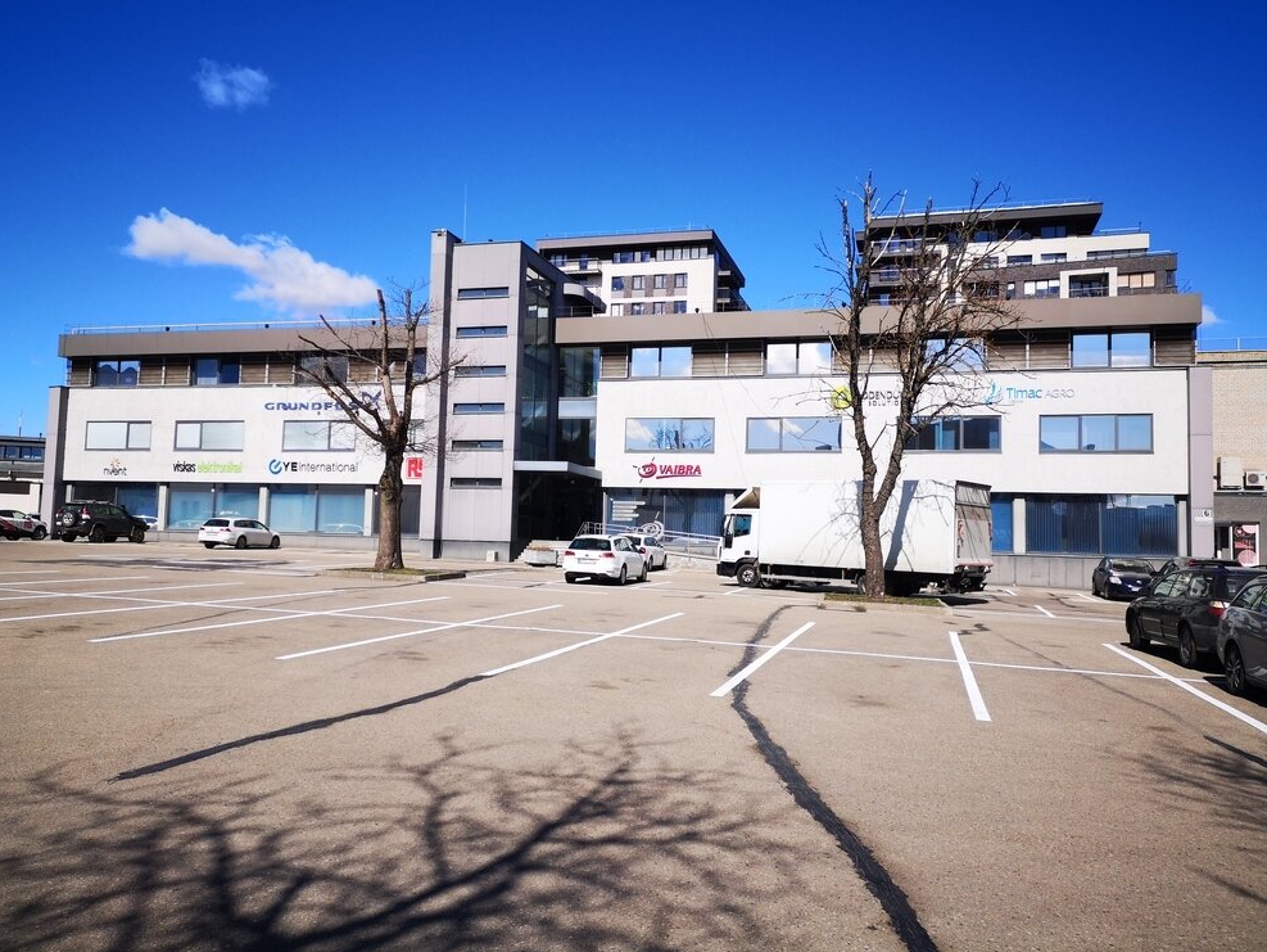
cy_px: 473
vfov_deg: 49.8
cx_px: 632
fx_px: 1025
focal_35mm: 28
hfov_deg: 63.4
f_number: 1.8
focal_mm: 3.95
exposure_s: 1/3175
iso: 50
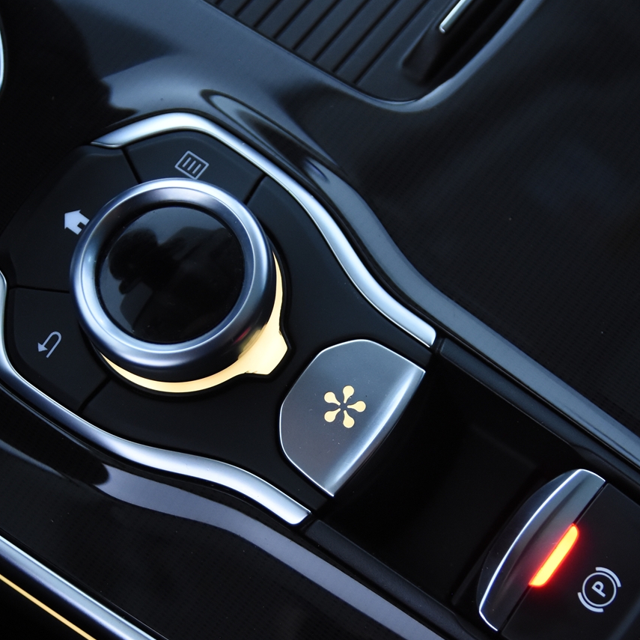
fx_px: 1318
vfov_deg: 27.1
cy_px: 432
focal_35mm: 63
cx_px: 336
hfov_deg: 27.3
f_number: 3.2
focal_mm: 22
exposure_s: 1/40
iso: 1600
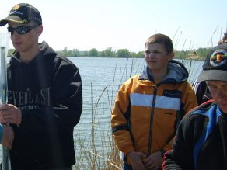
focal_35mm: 60
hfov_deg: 31.6
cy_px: 80
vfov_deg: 24.4
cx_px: 57
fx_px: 393
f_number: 7.1
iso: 50
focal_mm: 7.4
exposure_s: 1/180
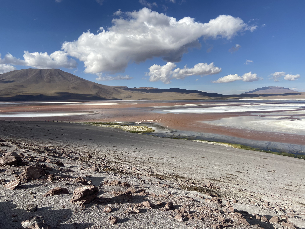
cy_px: 114
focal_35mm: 26
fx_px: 229
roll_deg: -0.7
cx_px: 152
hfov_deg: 67.3
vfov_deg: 53.1
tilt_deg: -3.0
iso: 32
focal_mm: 4.25
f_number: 1.8
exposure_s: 1/4115
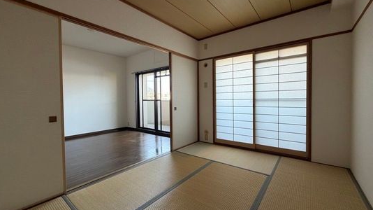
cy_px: 103
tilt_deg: -1.9
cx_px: 189
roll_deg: +0.7
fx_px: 158
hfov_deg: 99.4
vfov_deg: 67.0
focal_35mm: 16
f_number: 2.2
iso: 250
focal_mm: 2.22
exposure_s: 1/121
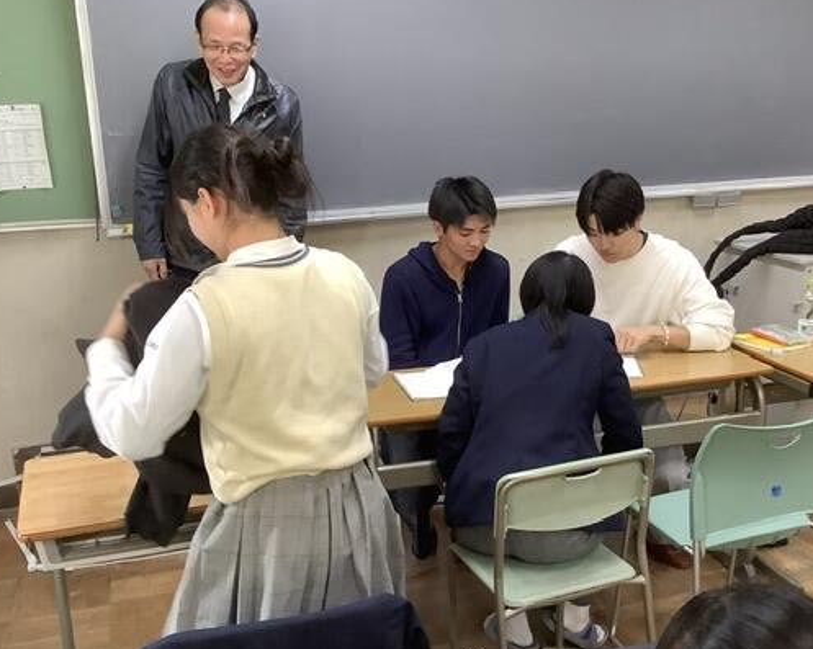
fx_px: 938
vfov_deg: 38.2
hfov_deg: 46.8
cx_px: 447
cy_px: 345
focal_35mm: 39
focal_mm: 3.3
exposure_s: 1/60
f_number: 2.4
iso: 160
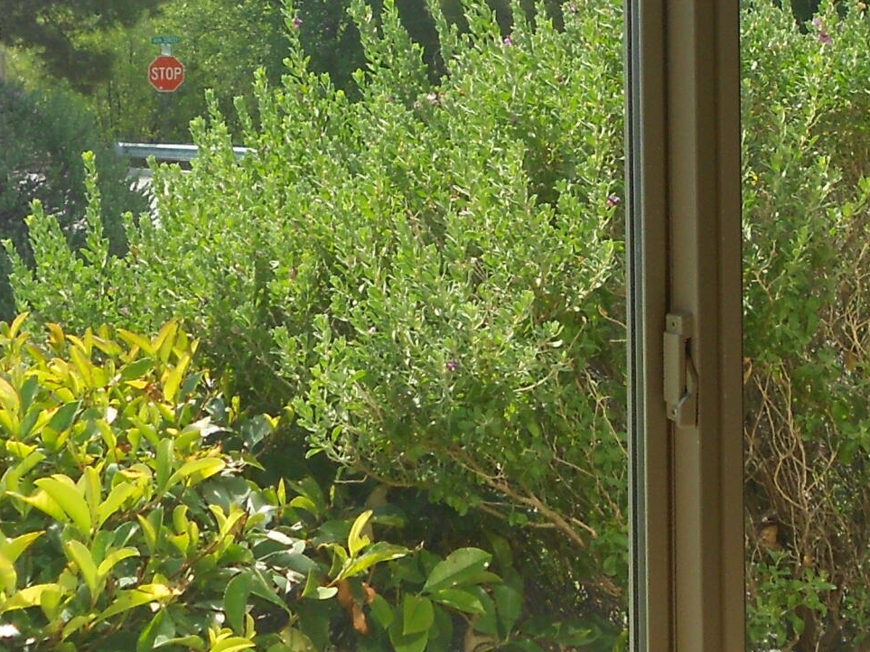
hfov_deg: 24.1
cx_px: 541
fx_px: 2036
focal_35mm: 81
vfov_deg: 17.9
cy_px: 45
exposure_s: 1/160
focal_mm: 4.6
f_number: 3.2
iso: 80
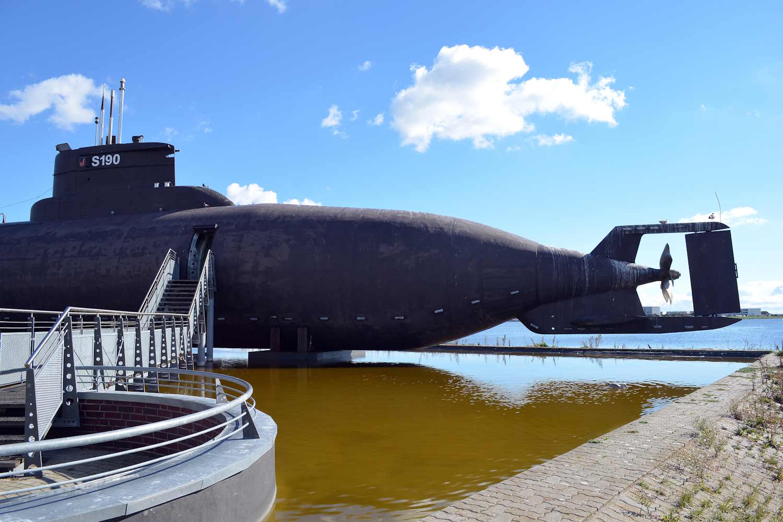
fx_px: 587
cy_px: 261
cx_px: 392
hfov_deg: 67.4
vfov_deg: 47.9
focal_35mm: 27
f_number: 8
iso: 140
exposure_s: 1/250
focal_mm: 18
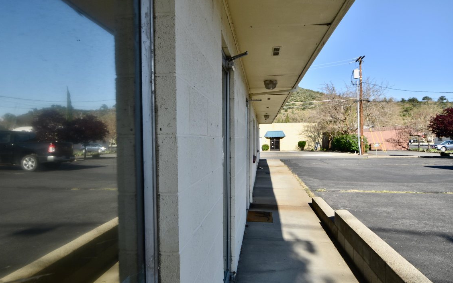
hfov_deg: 69.3
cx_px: 223
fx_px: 327
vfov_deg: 46.8
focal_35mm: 27
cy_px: 145
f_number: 8
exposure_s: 1/250
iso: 140
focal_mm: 17
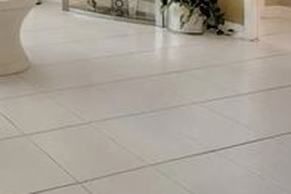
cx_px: -95
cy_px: -87
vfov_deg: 22.0
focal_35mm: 52
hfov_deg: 29.9
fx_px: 420
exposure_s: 1/160
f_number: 4
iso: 400
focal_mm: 16
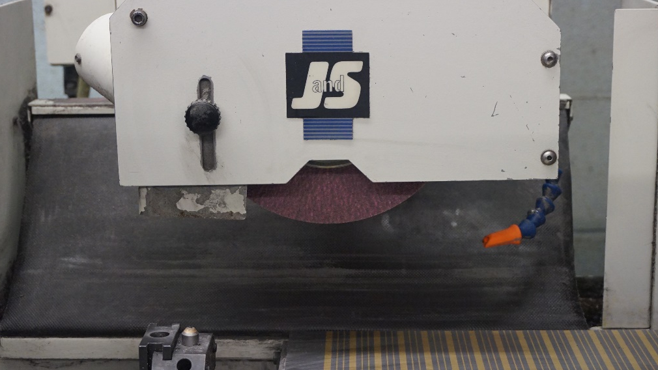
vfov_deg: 17.6
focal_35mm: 69
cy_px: 177
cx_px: 331
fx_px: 1196
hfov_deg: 30.8
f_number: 5.6
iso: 2000
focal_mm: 43
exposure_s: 1/160
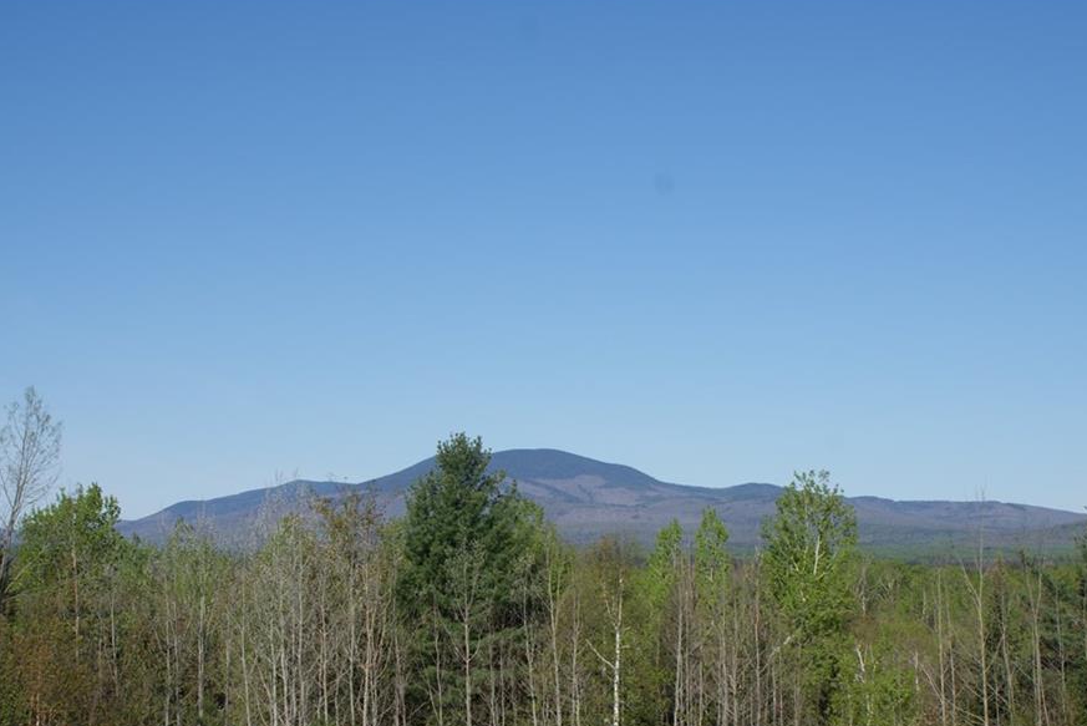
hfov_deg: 32.6
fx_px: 1860
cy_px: 412
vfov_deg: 22.1
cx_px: 555
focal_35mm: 62
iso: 100
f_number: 9
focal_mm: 35
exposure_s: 1/320
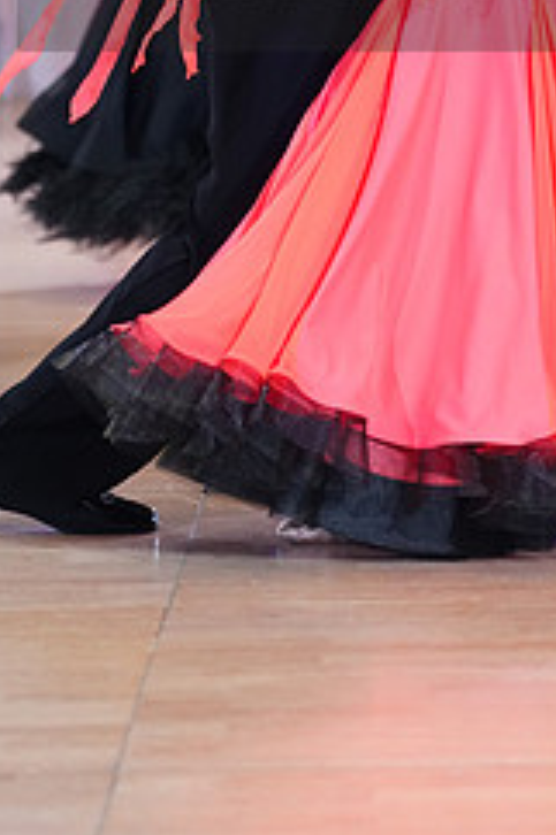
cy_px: -62
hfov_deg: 6.1
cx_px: 496
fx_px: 5173
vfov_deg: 9.2
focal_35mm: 223
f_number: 2.8
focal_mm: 93
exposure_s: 1/400
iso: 2000
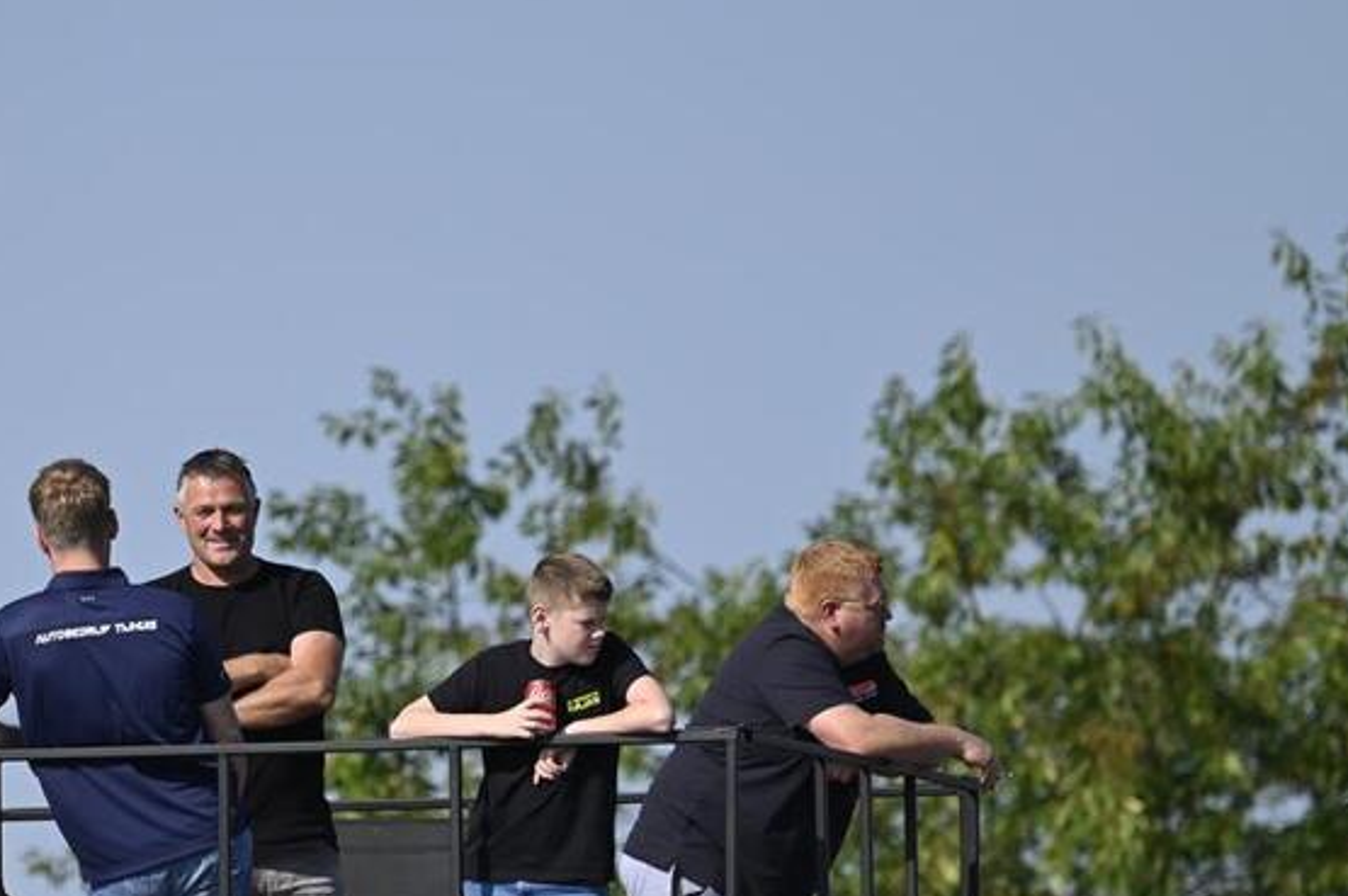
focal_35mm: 715
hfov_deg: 2.9
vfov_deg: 1.9
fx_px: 26748
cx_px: 335
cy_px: 625
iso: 400
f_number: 6.3
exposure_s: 1/2500
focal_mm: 400
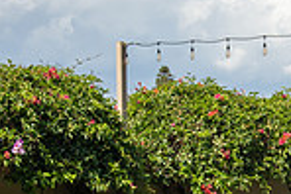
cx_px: 393
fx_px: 1335
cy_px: 334
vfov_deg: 8.1
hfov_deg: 12.0
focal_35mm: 165
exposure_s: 1/250
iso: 100
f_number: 9
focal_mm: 42
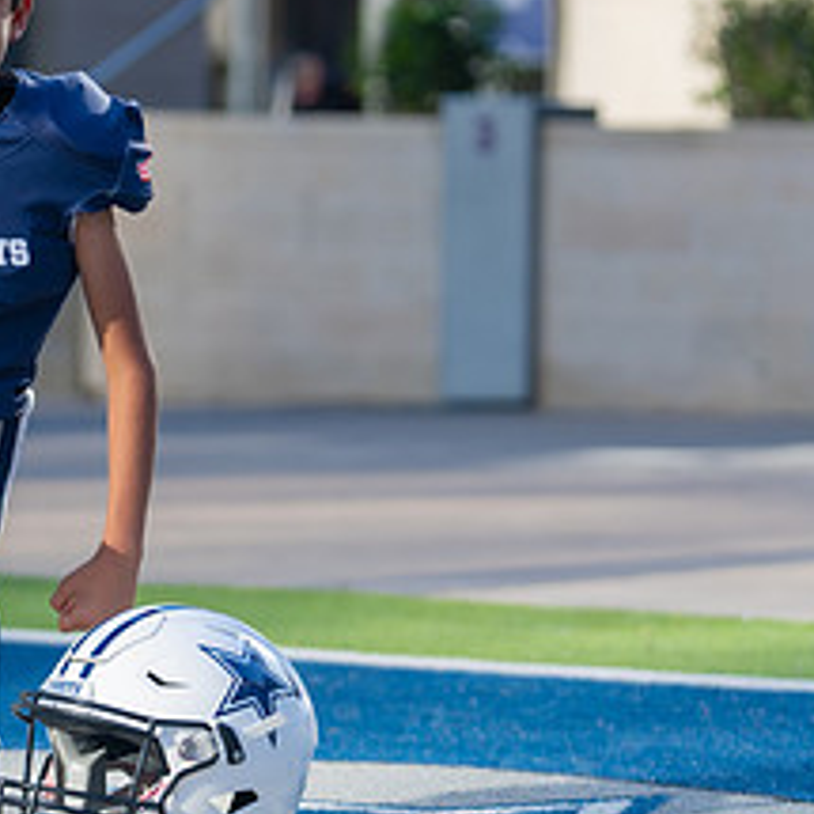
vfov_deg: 7.6
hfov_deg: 7.6
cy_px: 339
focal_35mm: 229
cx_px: -159
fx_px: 6092
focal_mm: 100
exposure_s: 1/500
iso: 100
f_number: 3.2
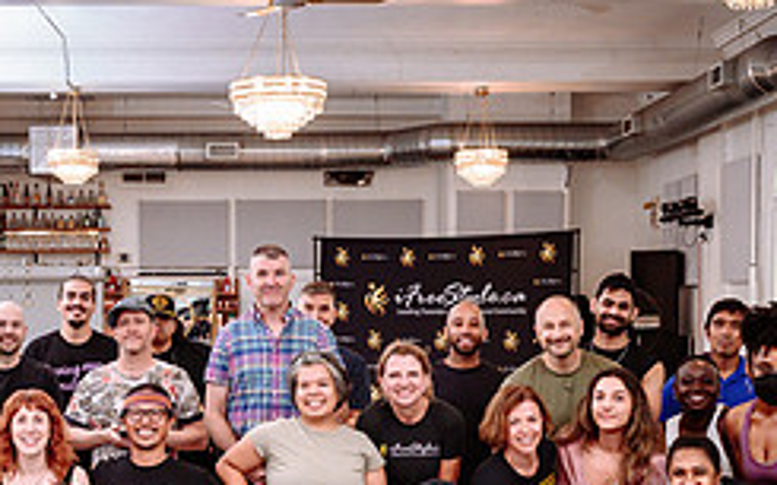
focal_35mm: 68
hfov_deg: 29.9
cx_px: 233
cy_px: 406
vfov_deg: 18.9
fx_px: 1440
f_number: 3.2
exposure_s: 1/250
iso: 1600
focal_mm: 24
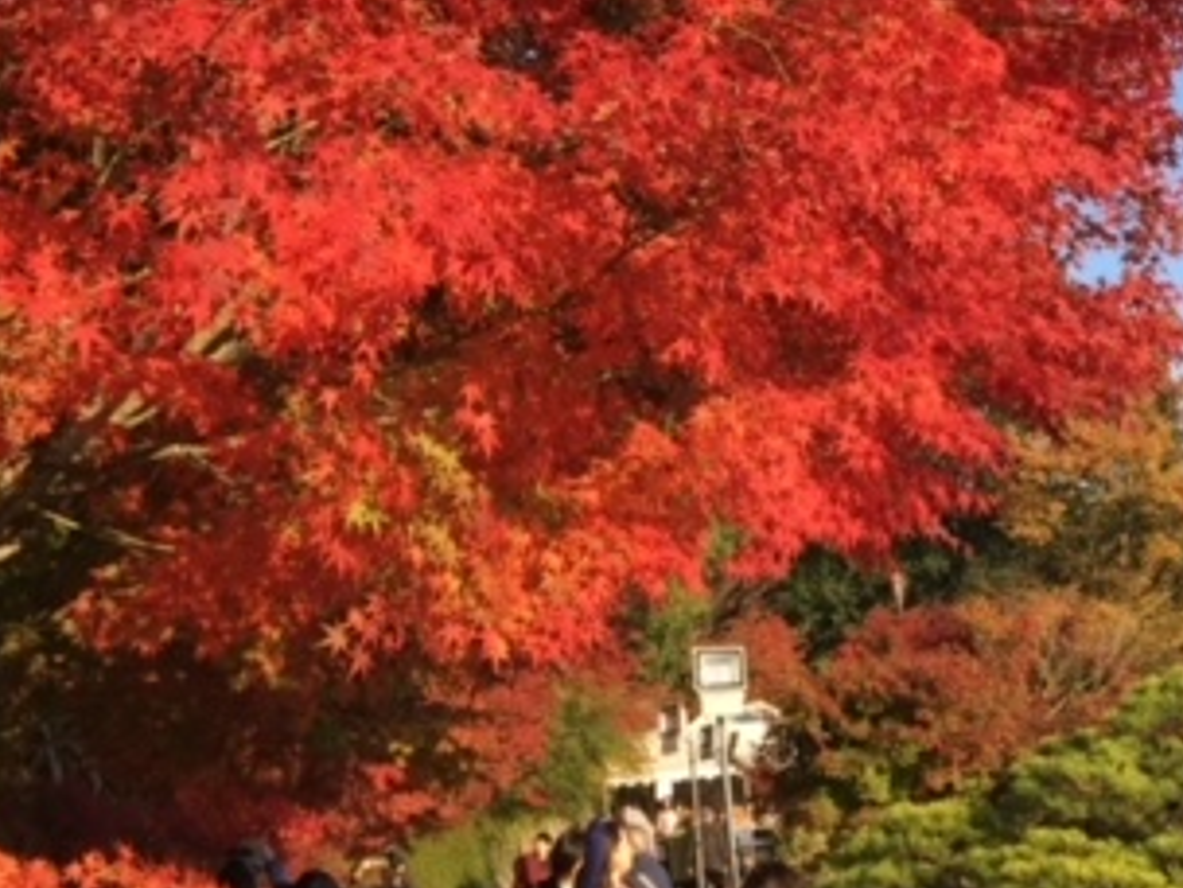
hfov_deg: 31.7
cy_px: 58
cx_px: 611
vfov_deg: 23.3
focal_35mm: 61
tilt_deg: +18.9
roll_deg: +3.9
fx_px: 2085
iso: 25
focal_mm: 4.15
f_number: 2.2
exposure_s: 1/641
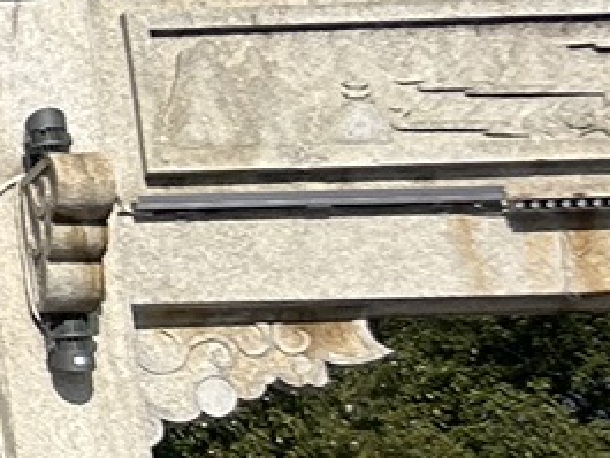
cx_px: -1487
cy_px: 226
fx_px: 3455
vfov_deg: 7.6
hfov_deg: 8.0
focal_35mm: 196
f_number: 1.5
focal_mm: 5.7
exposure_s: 1/6993
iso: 50
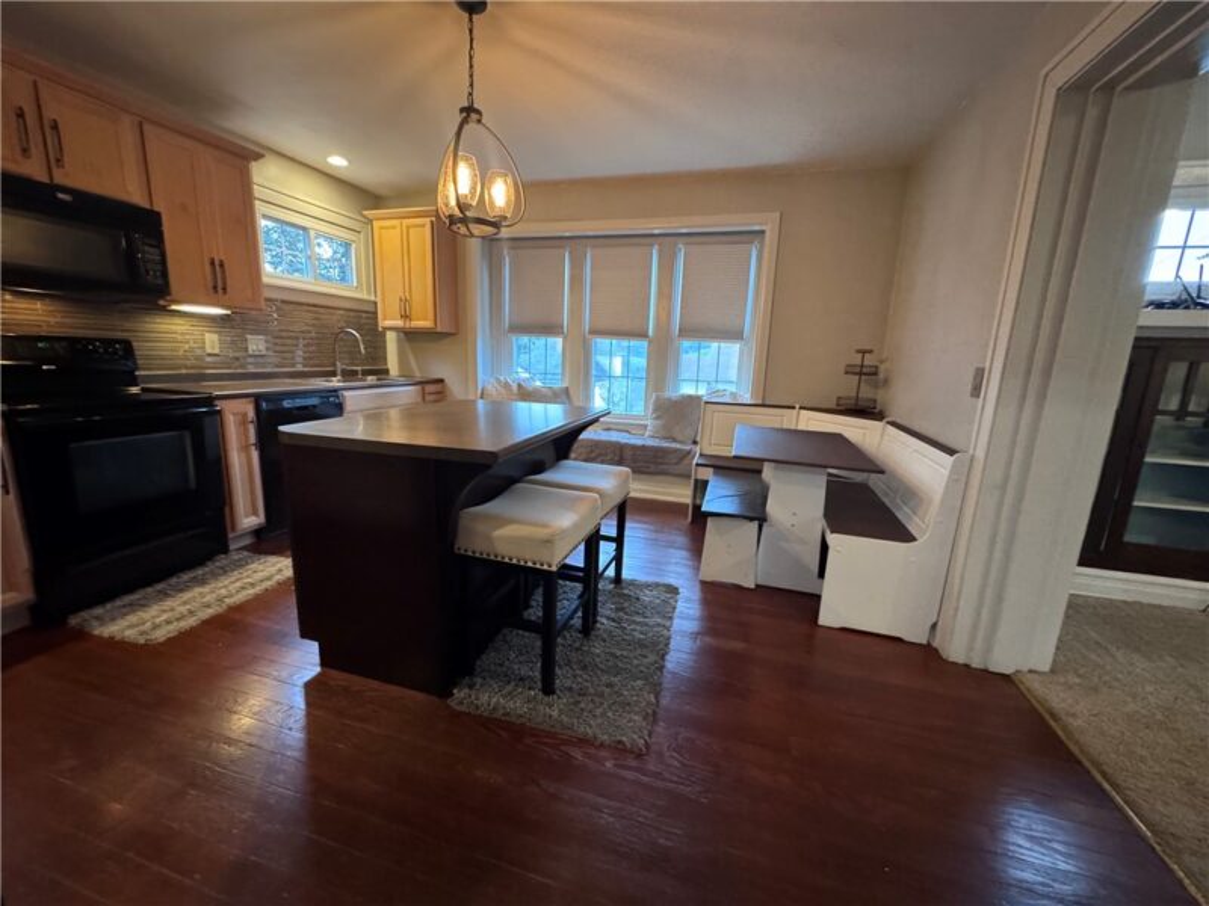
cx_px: 604
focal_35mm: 14
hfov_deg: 102.1
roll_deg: -1.9
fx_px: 489
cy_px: 453
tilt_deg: -12.3
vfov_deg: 85.7
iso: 1000
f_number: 2.2
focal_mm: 2.22
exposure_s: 1/60
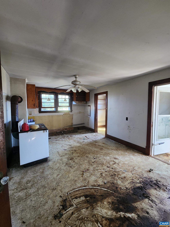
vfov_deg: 106.2
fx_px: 85
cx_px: 85
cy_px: 114
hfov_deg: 89.9
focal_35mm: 13
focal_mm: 2.2
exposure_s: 1/30
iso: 400
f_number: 2.2
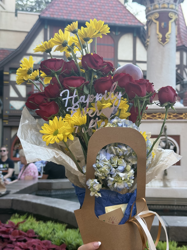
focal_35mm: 48
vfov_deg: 39.7
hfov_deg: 30.3
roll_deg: -1.0
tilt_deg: +5.0
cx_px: 94
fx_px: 346
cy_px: 125
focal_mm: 6.76
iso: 100
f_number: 1.78
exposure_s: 1/251
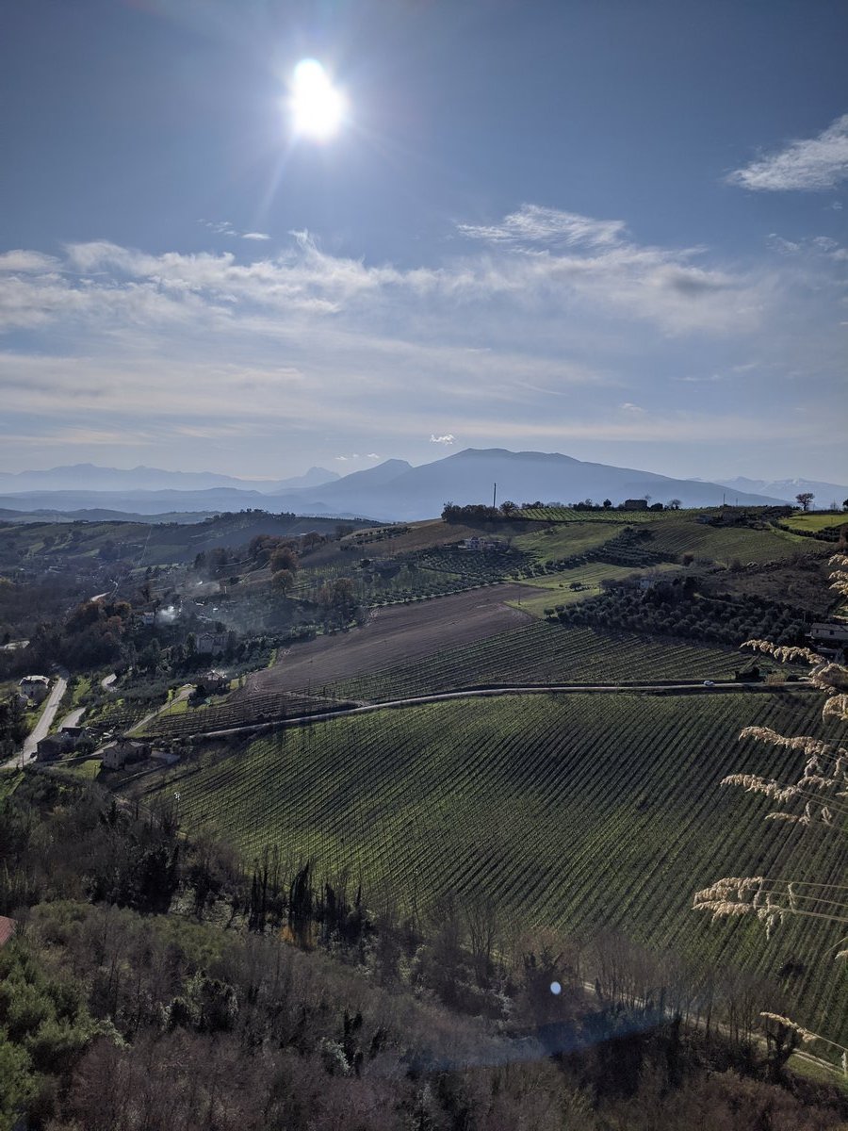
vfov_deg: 65.3
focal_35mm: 27
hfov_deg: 51.4
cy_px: 566
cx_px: 424
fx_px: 882
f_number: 1.8
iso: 99
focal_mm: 4.44
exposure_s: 1/23256
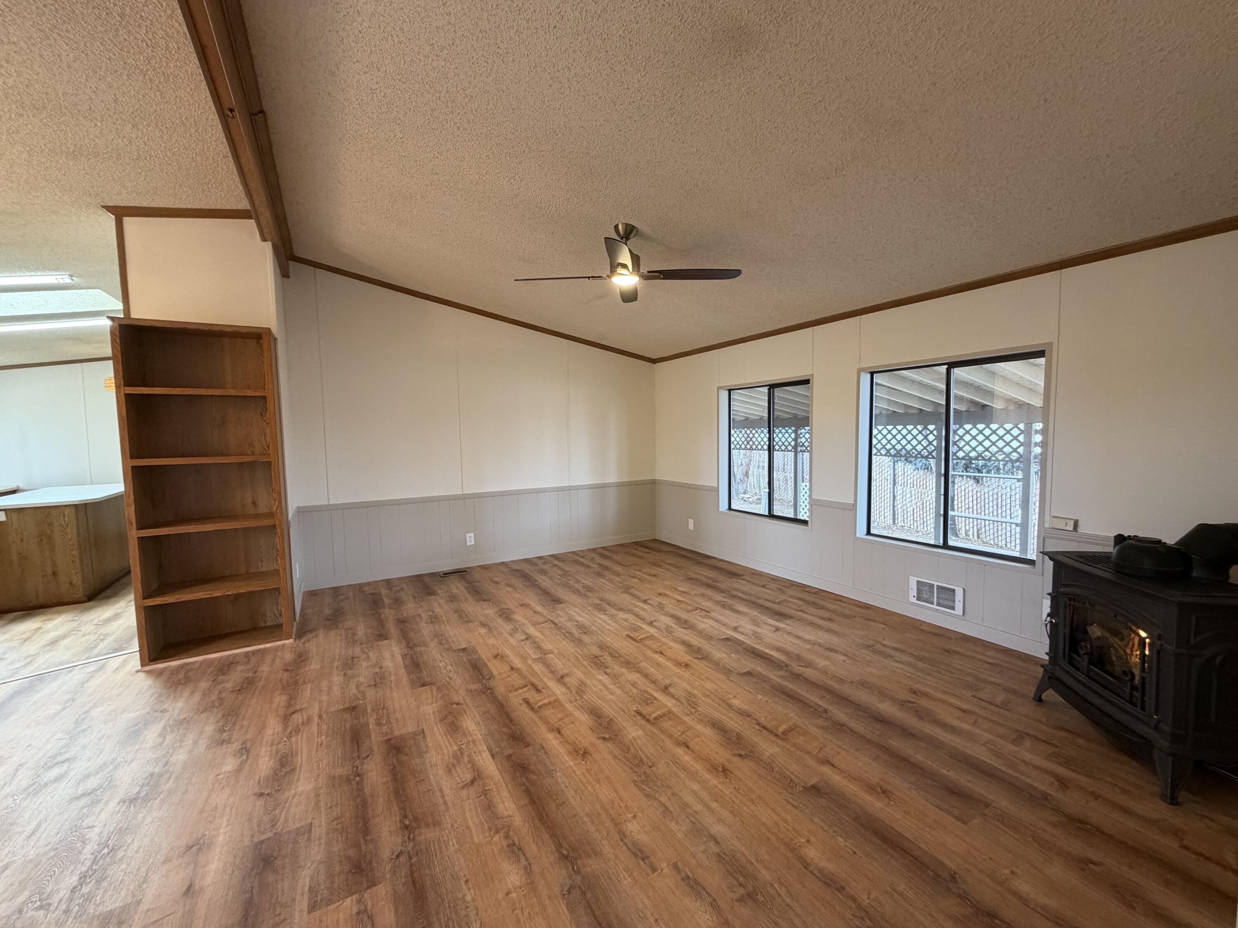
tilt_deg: -3.1
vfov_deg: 85.7
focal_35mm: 14
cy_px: 464
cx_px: 619
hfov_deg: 102.1
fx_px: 501
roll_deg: +1.2
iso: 200
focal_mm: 2.22
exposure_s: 1/60
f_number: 2.2
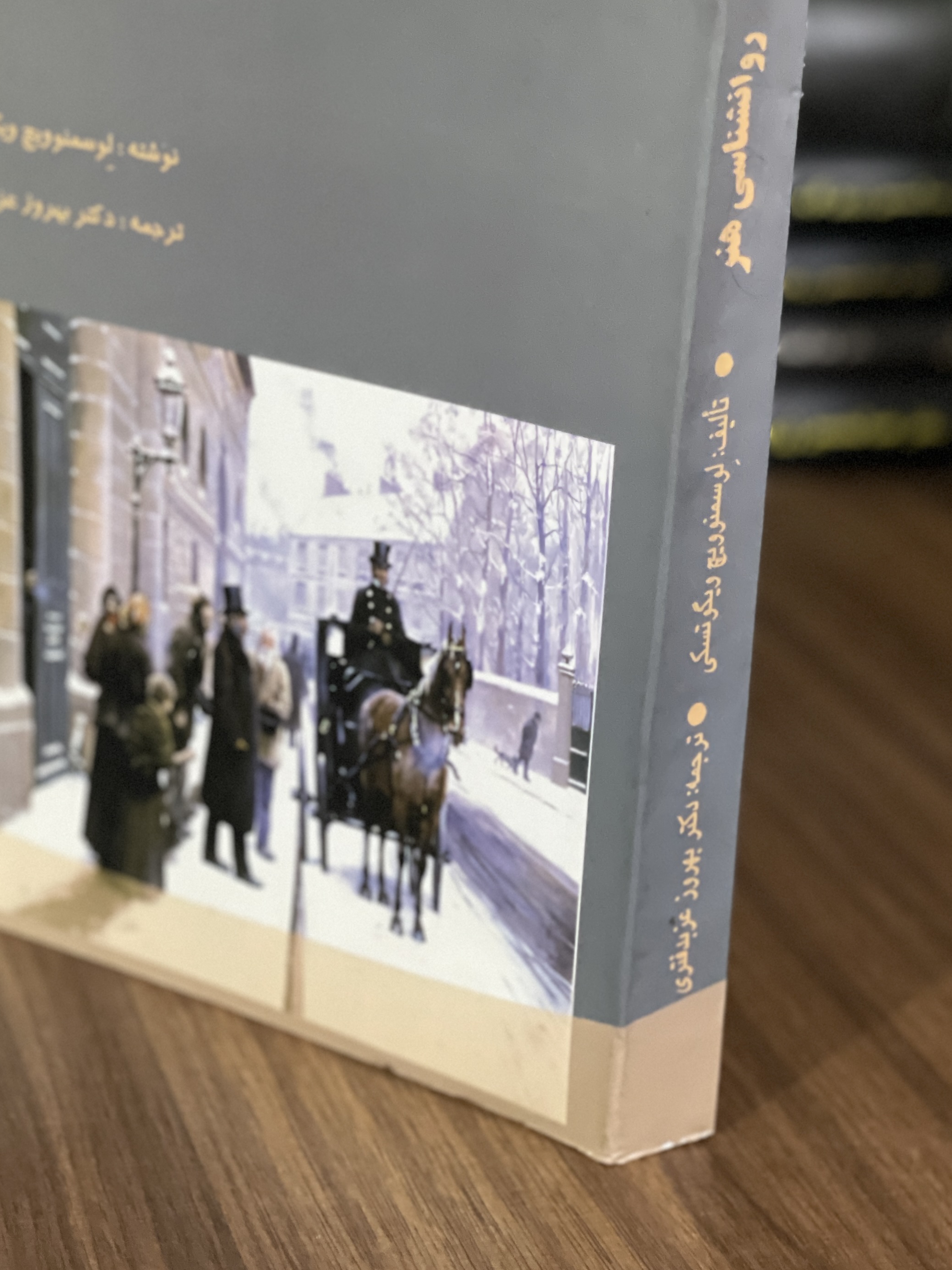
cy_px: 360
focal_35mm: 76
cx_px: 363
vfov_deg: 25.4
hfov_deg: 19.4
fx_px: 2787
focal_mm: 6
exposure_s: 1/24
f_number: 2
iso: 500
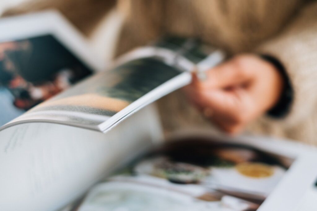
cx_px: 158
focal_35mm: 53
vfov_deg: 25.5
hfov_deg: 37.5
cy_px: 106
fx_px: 467
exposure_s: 1/90
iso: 200
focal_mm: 35
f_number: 2.2
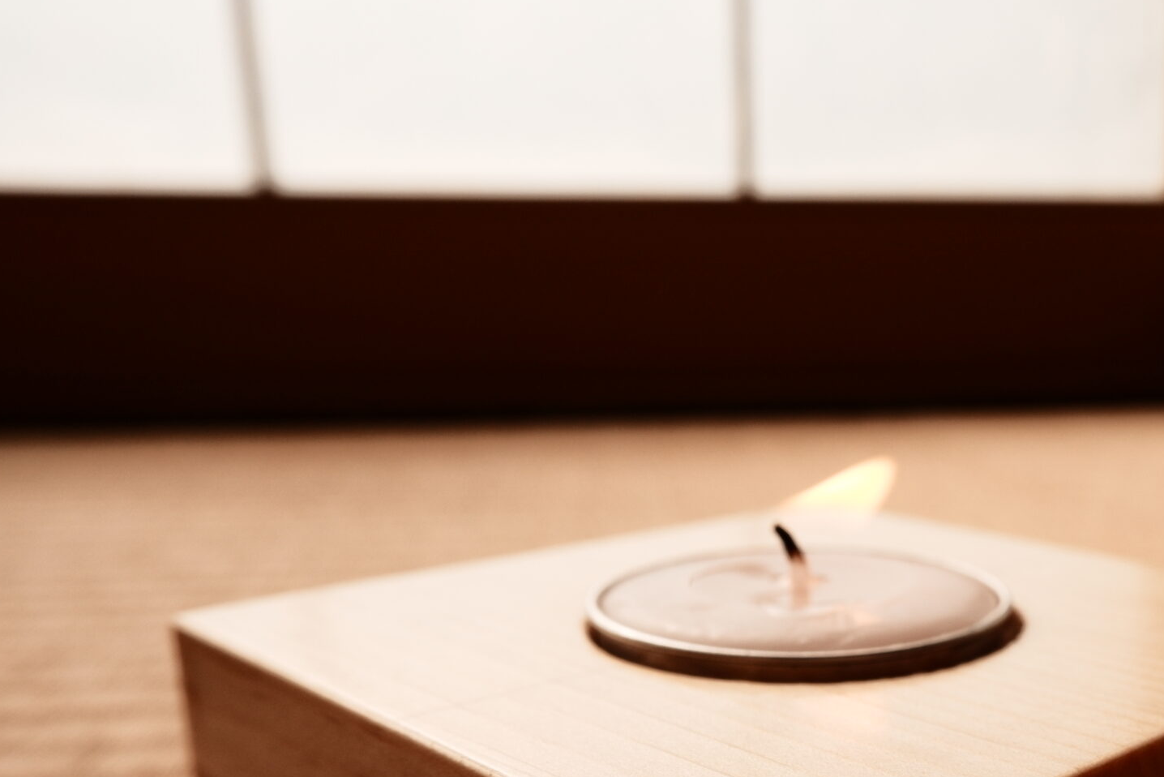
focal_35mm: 41
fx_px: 1326
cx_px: 897
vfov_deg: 31.7
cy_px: 637
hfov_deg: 45.5
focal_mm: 15
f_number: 6.4
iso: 400
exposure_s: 1/800
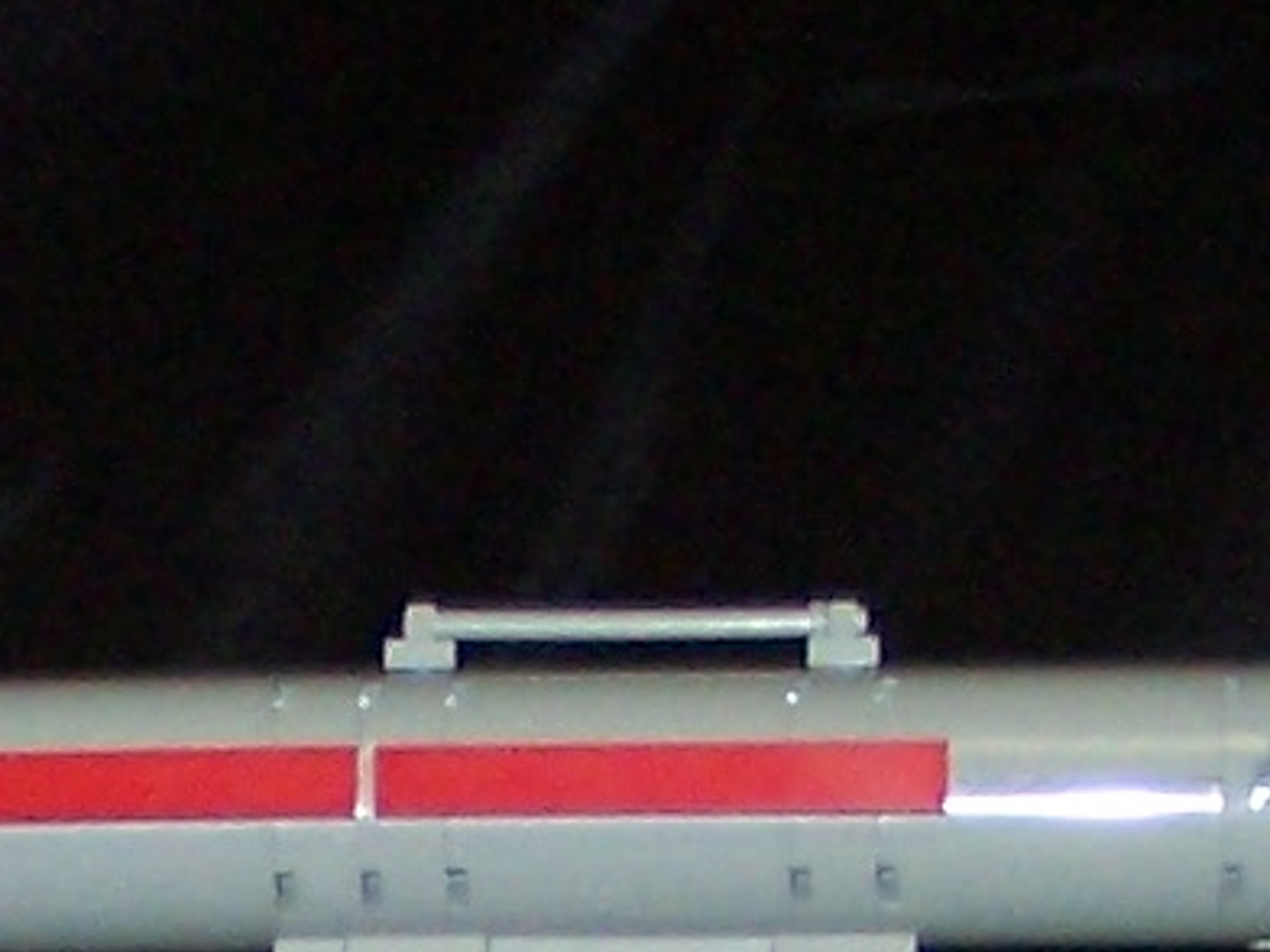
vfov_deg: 5.9
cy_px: 1515
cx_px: 211
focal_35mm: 250
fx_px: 9172
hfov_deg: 7.9
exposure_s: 1/60
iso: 140
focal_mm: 6.3
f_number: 2.8
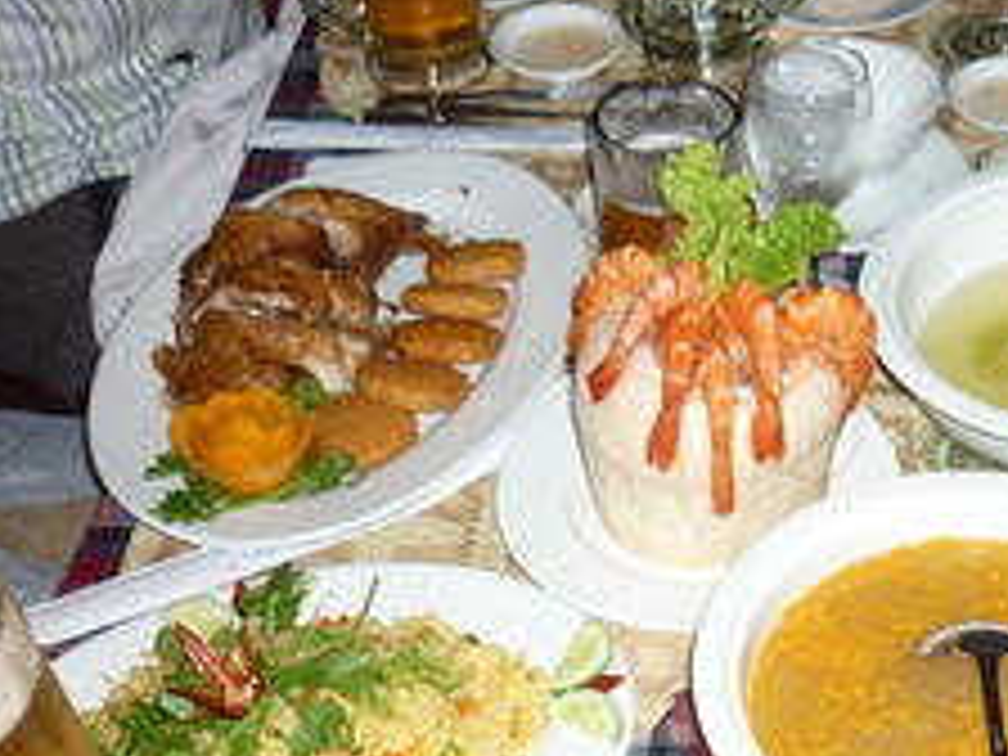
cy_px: 646
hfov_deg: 30.3
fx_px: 1805
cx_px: 828
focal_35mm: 62
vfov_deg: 23.2
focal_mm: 5.5
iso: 100
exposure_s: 1/30
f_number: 2.8
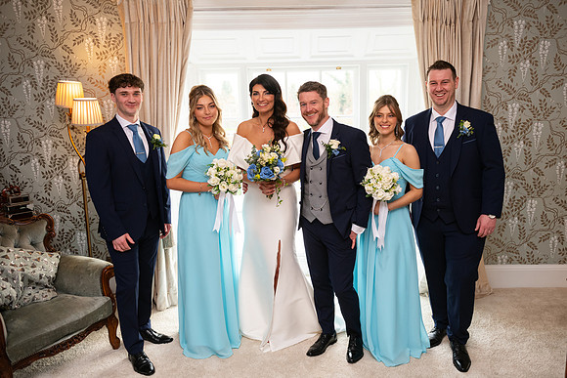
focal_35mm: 29
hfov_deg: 63.3
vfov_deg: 44.8
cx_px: 292
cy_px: 189
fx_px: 460
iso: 500
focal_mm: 28
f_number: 3.5
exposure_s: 1/160
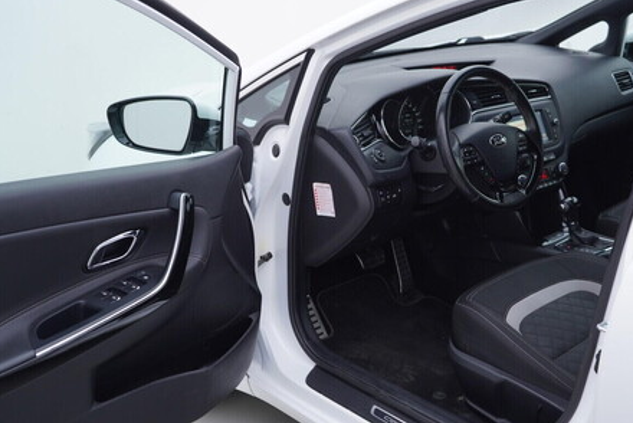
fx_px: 792
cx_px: 368
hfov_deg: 43.4
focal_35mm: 45
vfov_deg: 29.9
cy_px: 204
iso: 125
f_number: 3.5
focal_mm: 24
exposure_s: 1/60
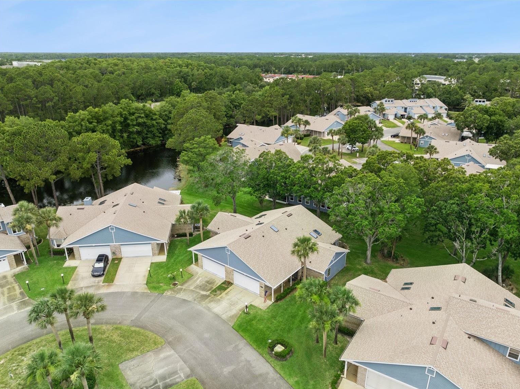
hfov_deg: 69.4
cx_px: 269
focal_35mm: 25
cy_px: 202
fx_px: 375
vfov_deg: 54.8
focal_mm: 12.3
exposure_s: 1/160
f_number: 2.8
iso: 100
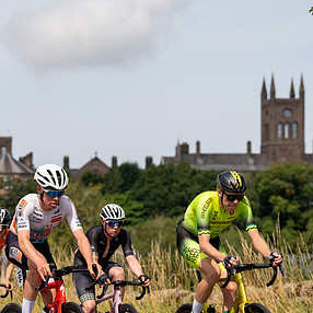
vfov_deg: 11.6
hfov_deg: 11.5
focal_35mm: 150
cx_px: 2
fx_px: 1534
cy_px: 201
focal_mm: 87
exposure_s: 1/800
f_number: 4.5
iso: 100
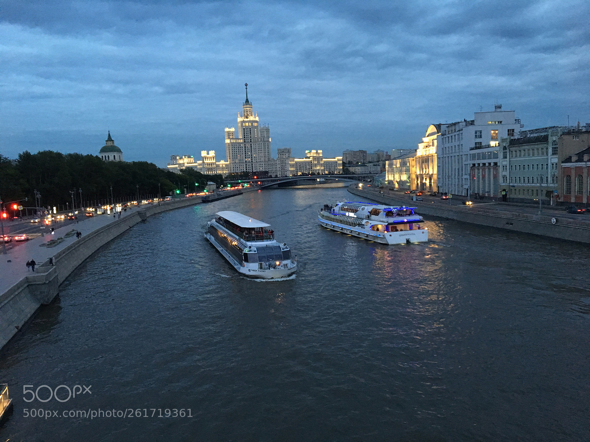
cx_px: 295
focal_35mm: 29
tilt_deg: -4.6
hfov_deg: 61.7
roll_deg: +2.9
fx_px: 494
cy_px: 221
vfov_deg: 48.2
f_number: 2.2
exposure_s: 1/17
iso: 200
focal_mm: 4.15
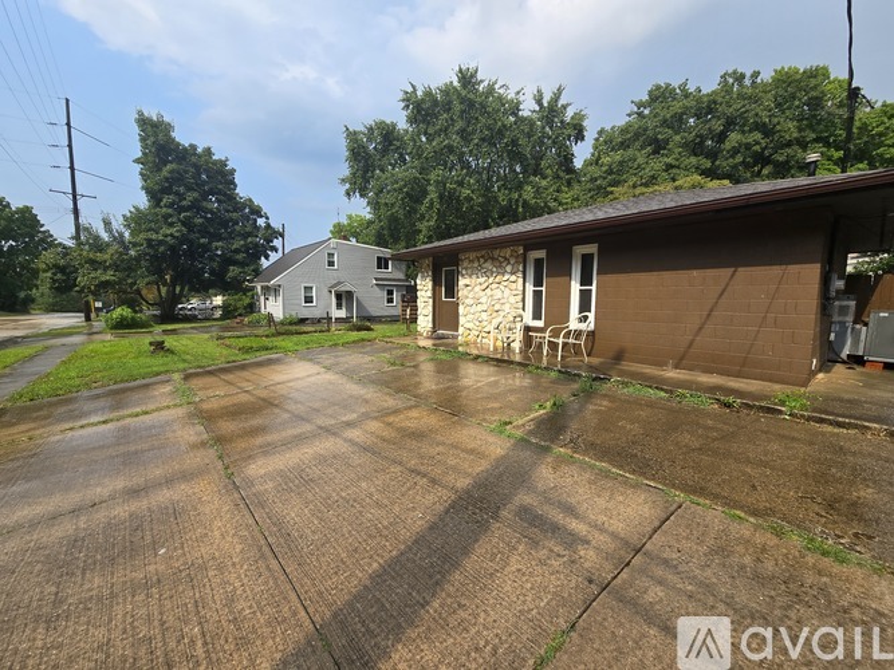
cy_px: 335
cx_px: 447
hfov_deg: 106.2
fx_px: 336
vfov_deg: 89.9
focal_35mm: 13
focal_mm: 2.2
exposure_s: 1/1864
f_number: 2.2
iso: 50
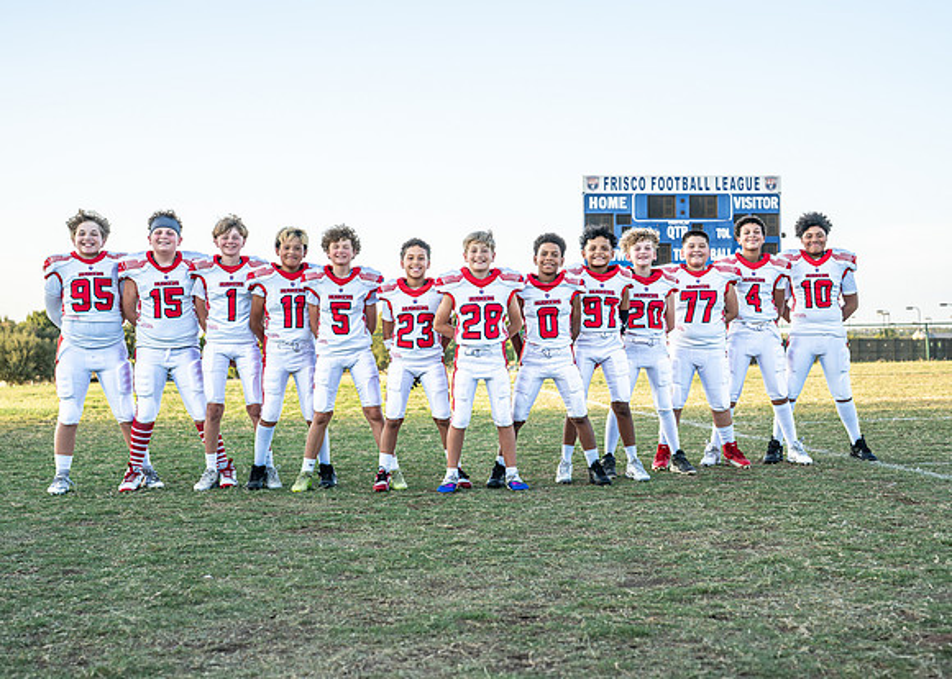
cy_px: 340
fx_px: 1504
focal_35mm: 56
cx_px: 453
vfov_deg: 25.5
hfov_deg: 35.1
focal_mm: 50
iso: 500
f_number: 4
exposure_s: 1/1000
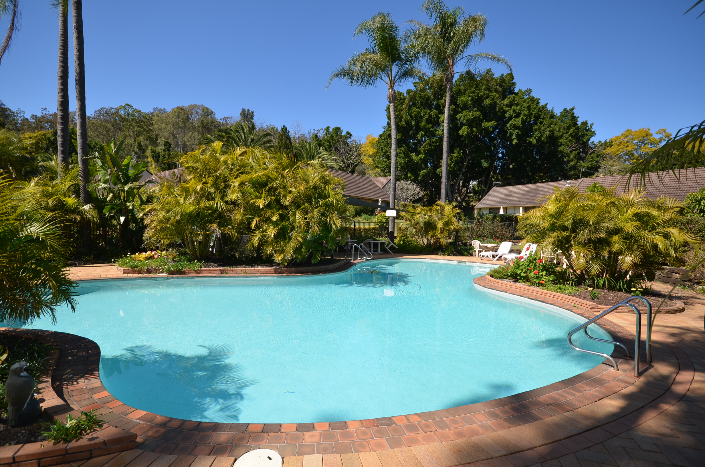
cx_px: 352
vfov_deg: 69.4
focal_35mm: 17
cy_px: 234
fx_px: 337
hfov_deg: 92.6
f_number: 9
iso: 100
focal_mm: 11.5
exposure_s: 1/250
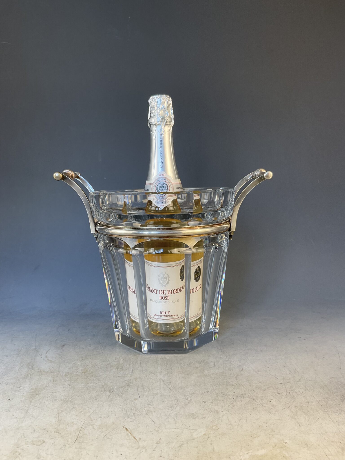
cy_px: 230
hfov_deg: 48.2
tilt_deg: -8.1
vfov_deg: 61.7
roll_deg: +0.1
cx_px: 172
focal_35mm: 29
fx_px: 385
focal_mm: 3
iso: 40
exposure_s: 1/116
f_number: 1.8
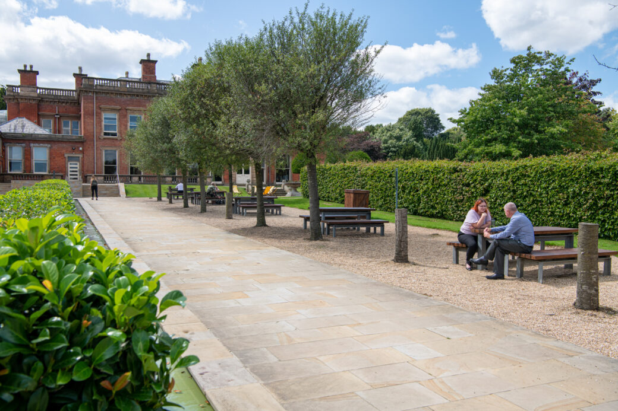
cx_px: 309
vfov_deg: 41.1
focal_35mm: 32
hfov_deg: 58.7
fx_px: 549
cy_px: 206
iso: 200
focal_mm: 32
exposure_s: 1/400
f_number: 8
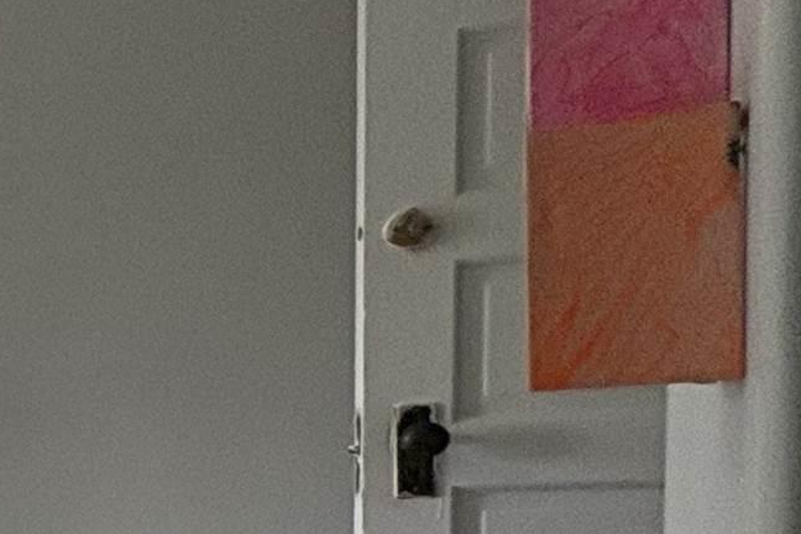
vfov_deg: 19.1
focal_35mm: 69
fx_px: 1535
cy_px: 548
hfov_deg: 15.8
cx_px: -1066
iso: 100
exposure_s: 1/120
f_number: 2.2
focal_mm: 2.22
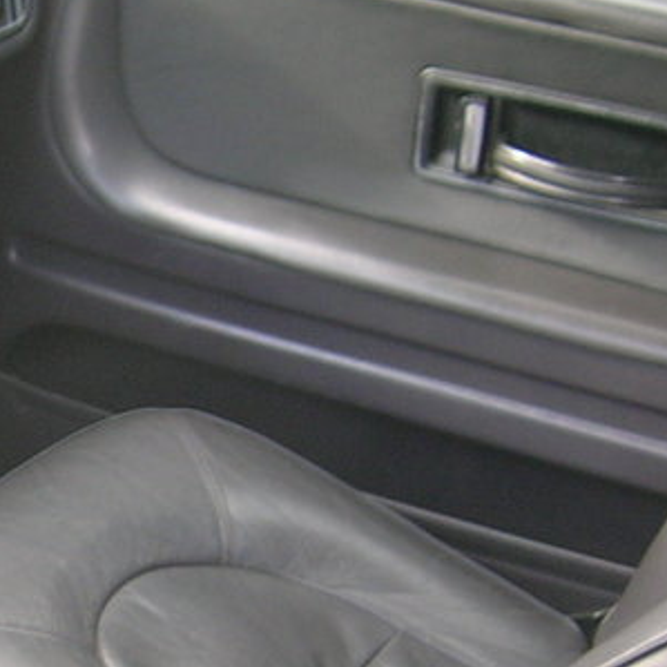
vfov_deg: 16.2
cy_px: 596
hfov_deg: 15.6
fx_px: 2311
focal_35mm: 106
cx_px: -216
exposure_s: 1/30
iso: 53
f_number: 2.8
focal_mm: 5.4
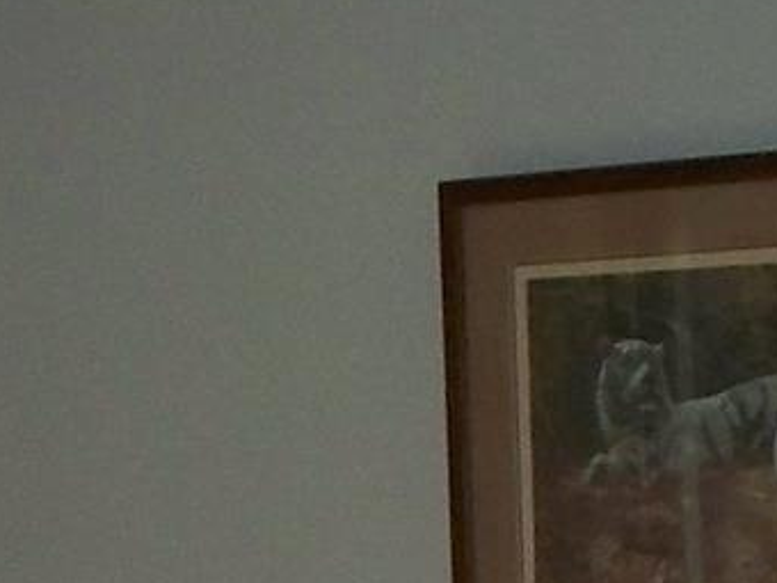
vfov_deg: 6.5
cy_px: 1363
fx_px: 4871
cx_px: -416
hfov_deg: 8.9
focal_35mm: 217
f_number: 2.8
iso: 250
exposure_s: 1/60
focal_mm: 7.54
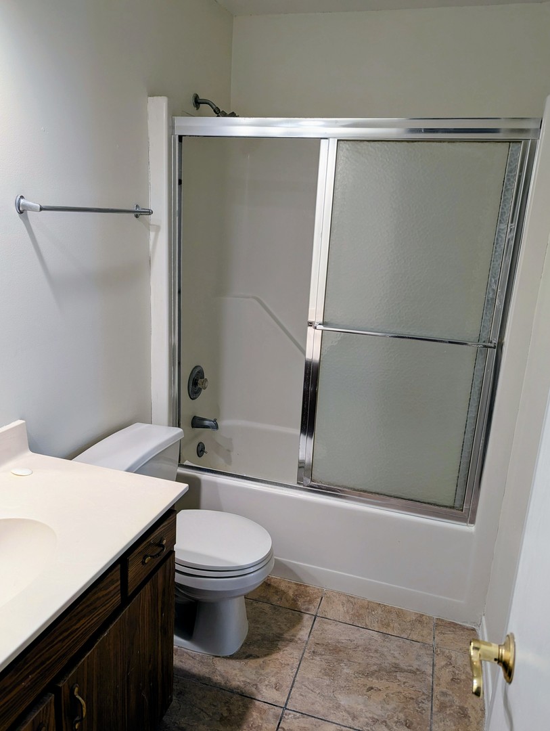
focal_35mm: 24
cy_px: 366
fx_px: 507
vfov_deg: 71.5
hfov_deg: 56.9
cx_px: 275
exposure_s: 1/40
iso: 71
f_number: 1.85
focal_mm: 6.81
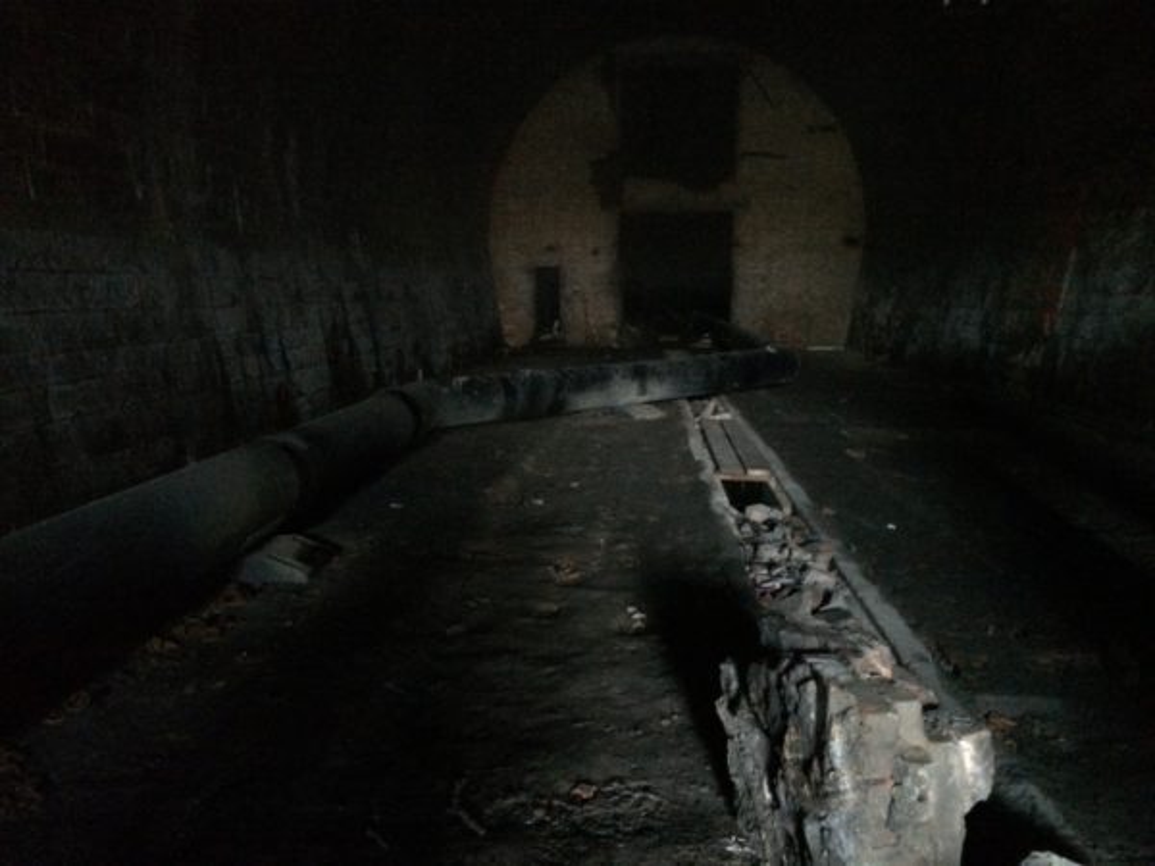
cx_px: 578
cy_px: 433
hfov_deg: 61.7
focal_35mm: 29
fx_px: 968
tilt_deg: -8.6
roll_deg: +1.4
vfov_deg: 48.2
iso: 2000
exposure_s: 1/15
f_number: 2.2
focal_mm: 4.15
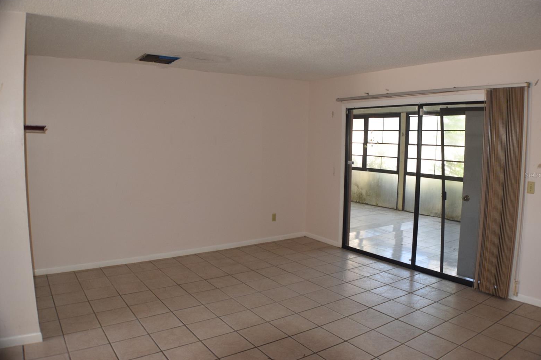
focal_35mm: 34
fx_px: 511
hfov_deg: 55.8
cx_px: 277
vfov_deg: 38.9
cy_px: 175
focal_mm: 22
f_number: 5.6
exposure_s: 1/125
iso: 720
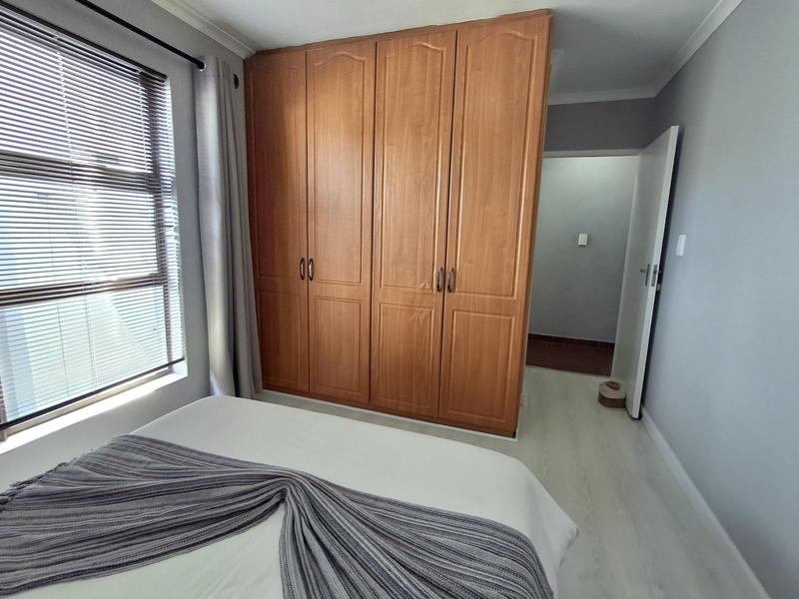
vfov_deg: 78.1
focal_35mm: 16
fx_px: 369
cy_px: 300
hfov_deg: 94.5
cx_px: 400
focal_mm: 1.64
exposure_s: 1/50
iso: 64
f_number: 2.2
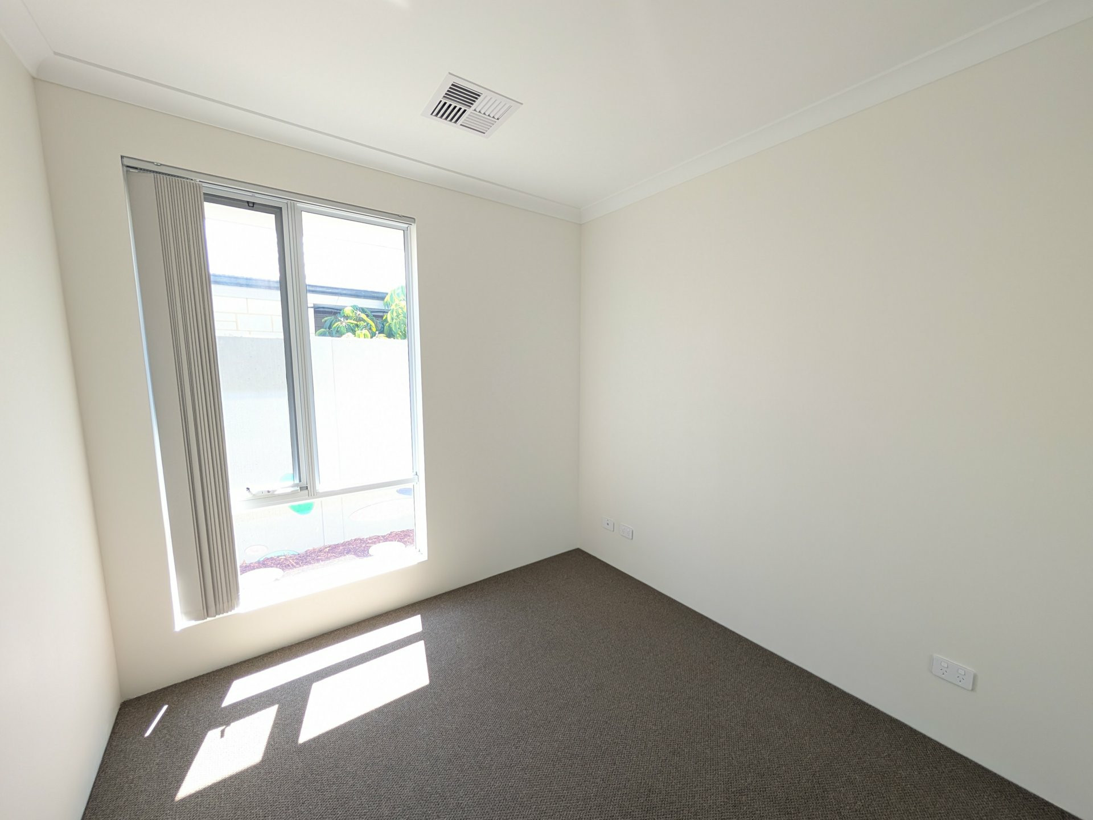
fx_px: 379
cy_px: 410
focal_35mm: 12
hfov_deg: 110.5
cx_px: 546
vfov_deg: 94.5
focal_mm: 2.02
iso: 83
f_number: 1.7
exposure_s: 1/169
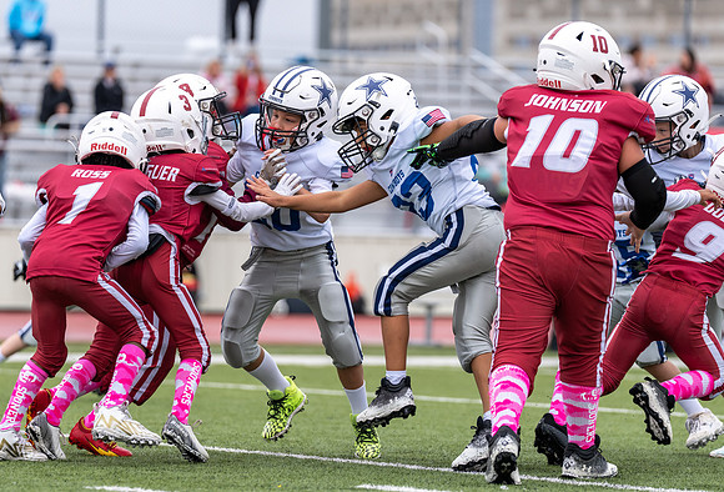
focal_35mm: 240
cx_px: 314
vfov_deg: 5.8
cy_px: 208
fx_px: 4860
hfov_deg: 8.5
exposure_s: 1/1250
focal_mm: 200
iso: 250
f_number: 3.5
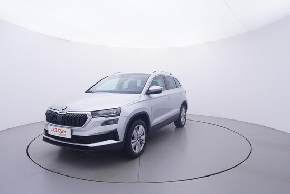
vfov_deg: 56.2
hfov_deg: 77.3
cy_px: 97
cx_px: 145
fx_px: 181
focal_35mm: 22
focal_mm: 15
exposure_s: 1/80
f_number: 5
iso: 200
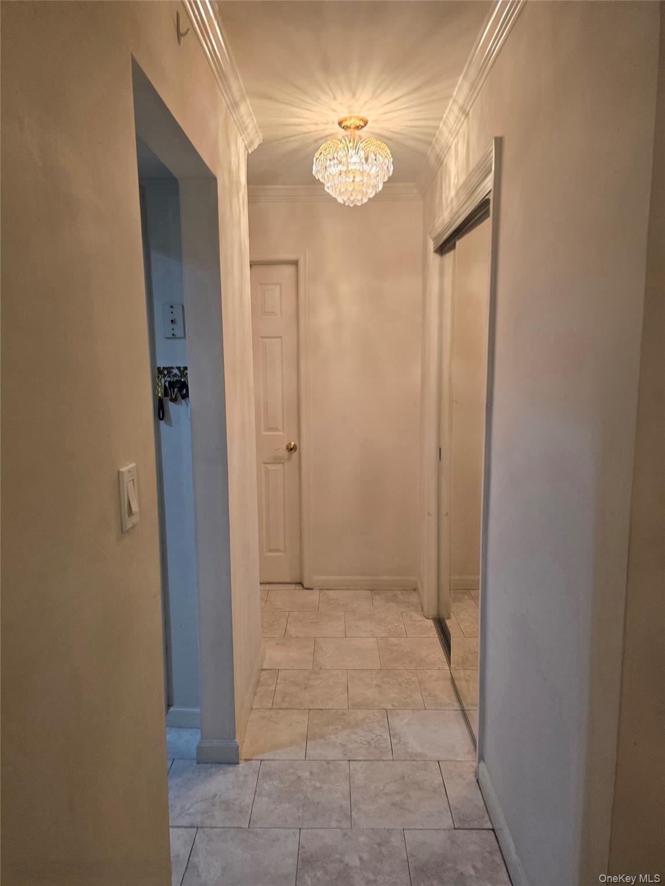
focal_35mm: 23
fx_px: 589
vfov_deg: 73.9
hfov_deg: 58.9
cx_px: 332
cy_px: 443
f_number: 1.7
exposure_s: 1/120
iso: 160
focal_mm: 6.3
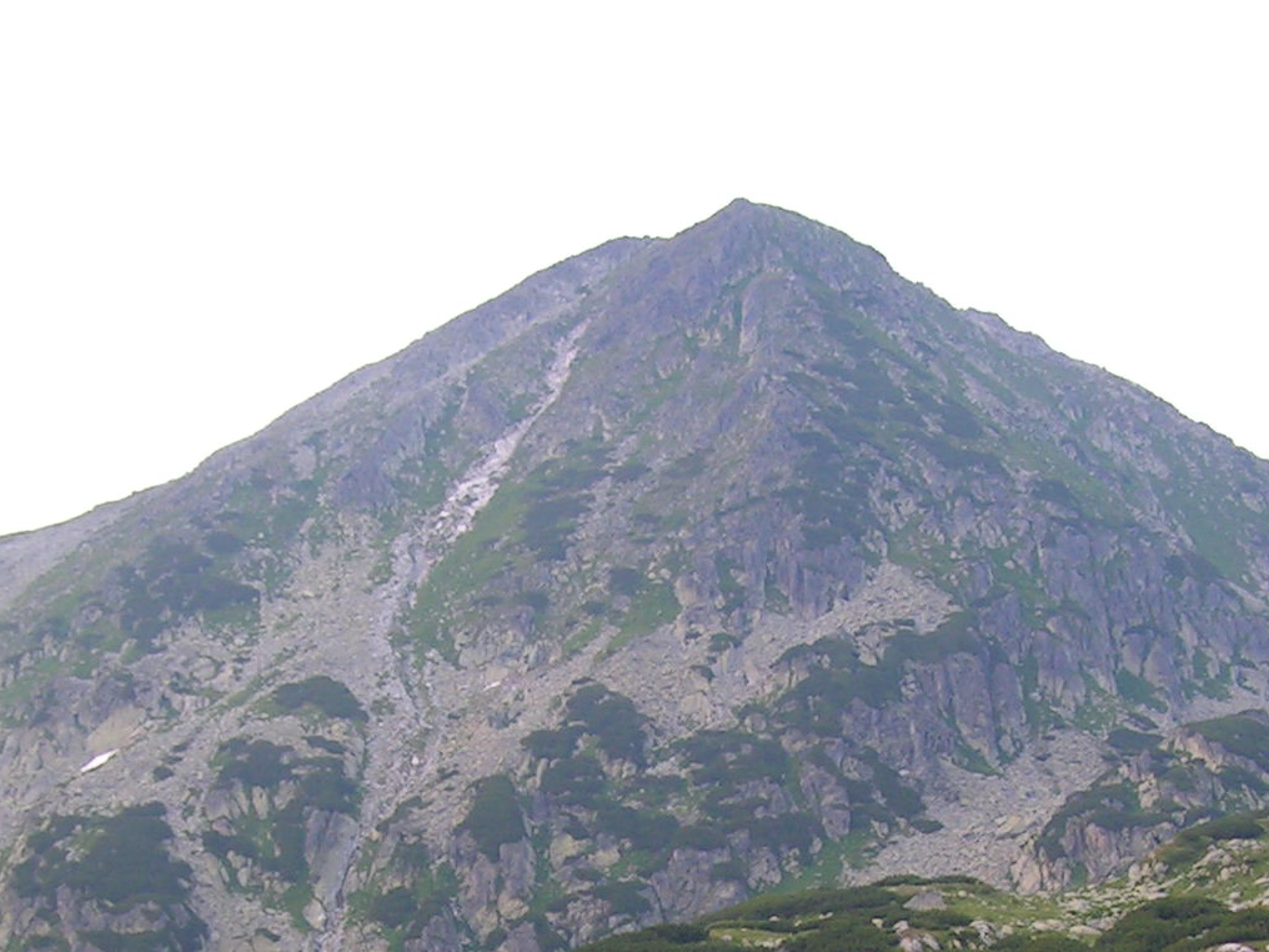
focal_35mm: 85
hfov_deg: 23.0
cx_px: 717
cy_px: 1027
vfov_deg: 16.9
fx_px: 3116
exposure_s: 1/50
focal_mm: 6.3
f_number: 3.2
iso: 50
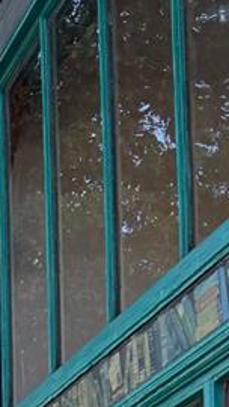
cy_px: 694
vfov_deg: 13.5
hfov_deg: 7.6
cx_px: -370
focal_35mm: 145
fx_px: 1564
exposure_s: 1/1032
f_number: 1.78
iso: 100
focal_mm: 6.76
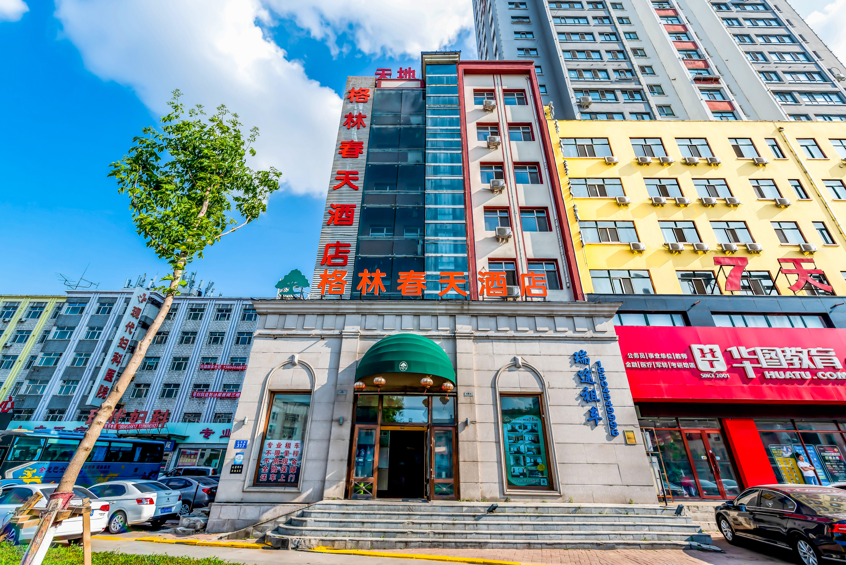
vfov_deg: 77.4
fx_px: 353
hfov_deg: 100.4
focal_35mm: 15
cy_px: 282
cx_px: 423
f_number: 8
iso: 160
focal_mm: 15
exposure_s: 1/400
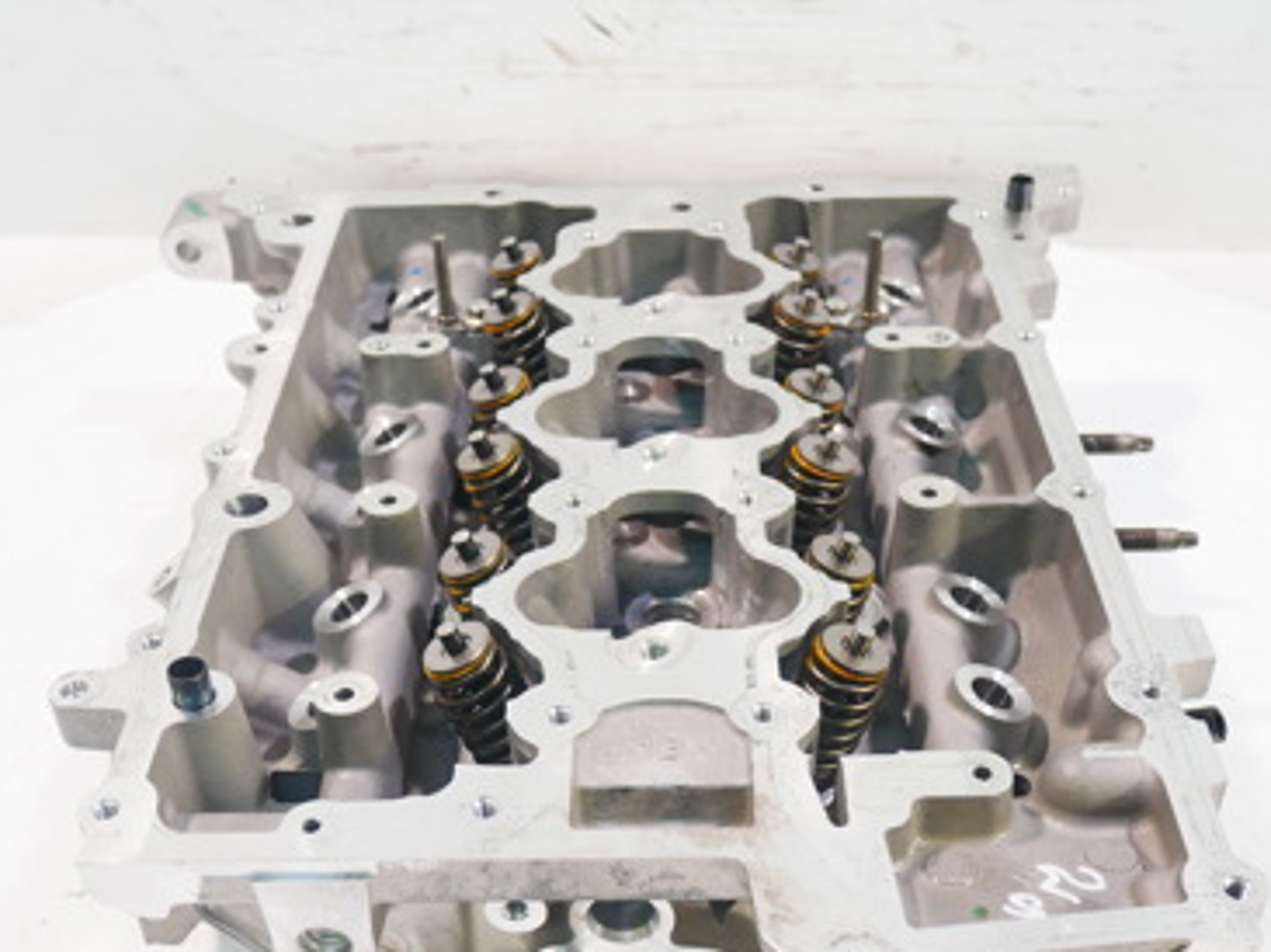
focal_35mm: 42
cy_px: 719
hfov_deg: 44.8
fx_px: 1541
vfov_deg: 33.6
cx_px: 653
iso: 800
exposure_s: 1/60
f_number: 3.5
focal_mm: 12
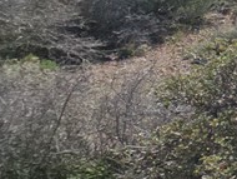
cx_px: 619
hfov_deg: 13.7
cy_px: -21
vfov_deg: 20.1
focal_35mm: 70
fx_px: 480
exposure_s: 1/2302
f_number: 2.2
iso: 50
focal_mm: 2.2
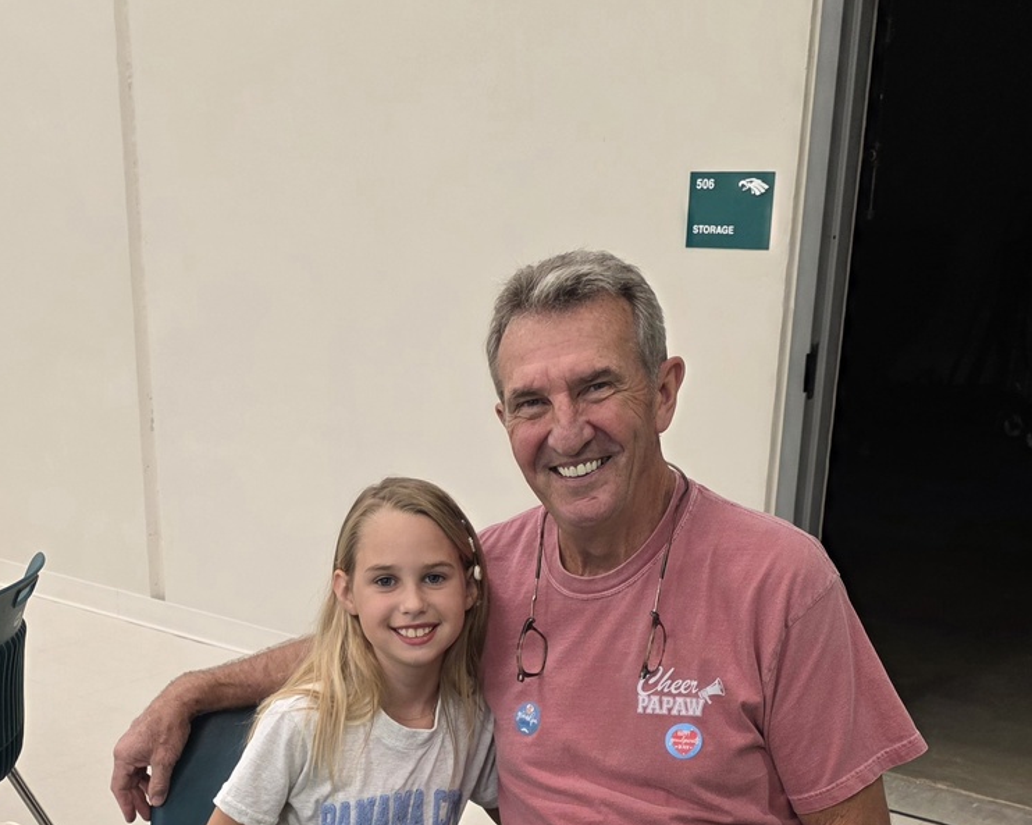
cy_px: 654
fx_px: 946
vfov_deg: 44.9
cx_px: 499
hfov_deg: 57.2
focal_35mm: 31
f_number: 1.7
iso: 200
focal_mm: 6.3
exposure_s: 1/182
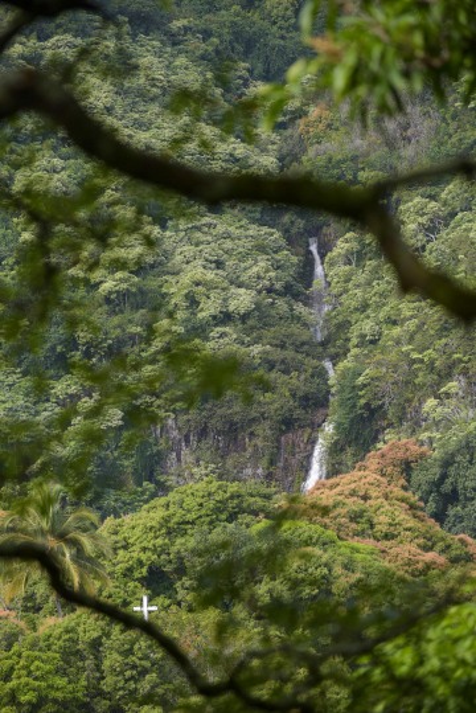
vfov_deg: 10.3
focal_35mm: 200
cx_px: 238
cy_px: 356
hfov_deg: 6.9
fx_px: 3961
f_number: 5.6
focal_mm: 200
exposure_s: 1/640
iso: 250
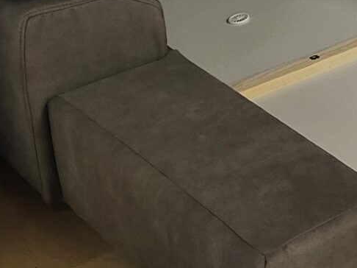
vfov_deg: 10.4
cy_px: -150
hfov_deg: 13.0
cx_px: 652
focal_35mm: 137
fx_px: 1412
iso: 320
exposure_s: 1/50
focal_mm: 5.4
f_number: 1.8
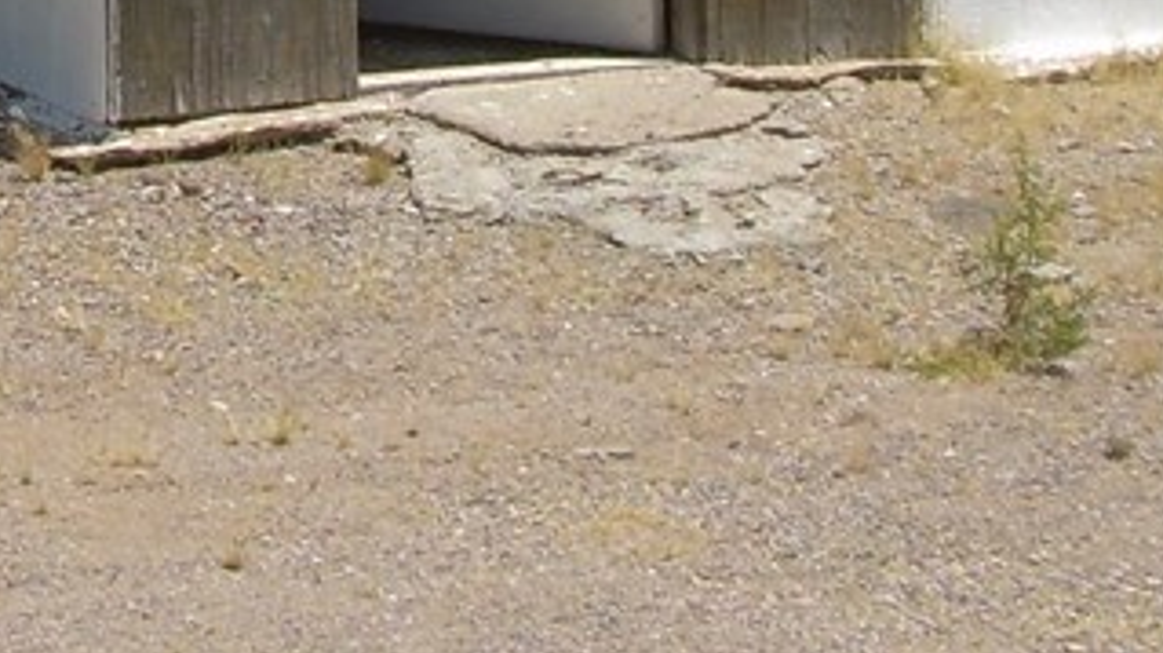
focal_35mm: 133
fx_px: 4099
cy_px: -427
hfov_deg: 16.1
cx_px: 339
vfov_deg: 8.8
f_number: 2.8
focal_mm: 6.3
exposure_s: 1/1189
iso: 50
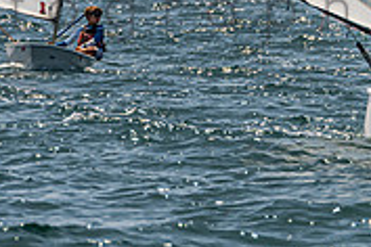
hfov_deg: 2.0
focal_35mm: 1038
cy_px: -90
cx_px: 457
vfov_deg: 1.3
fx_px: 10696
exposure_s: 1/1600
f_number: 8
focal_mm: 250
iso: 250
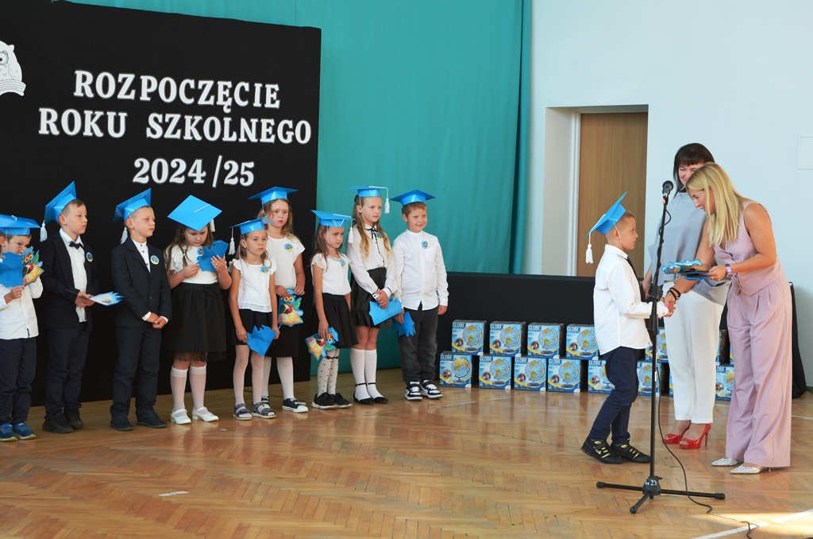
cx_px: 406
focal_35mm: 72
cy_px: 270
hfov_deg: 28.1
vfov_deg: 18.8
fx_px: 1622
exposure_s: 1/80
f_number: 5.3
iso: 400
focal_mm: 48
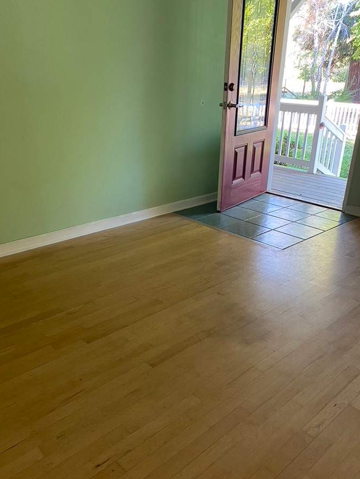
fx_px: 416
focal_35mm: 30
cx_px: 187
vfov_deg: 59.7
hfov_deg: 46.8
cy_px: 275
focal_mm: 4.25
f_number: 1.8
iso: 125
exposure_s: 1/60
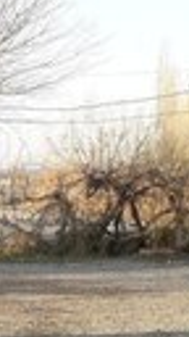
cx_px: -210
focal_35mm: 114
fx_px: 1016
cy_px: 369
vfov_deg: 18.1
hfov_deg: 9.8
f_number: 1.9
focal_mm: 3.6
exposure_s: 1/291
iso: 40
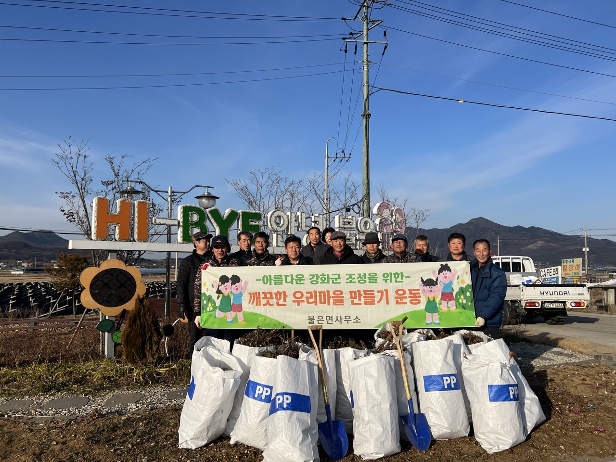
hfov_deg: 67.3
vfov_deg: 53.1
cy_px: 231
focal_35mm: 26
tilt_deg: +4.5
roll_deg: -0.8
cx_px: 308
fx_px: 463
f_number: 1.5
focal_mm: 5.7
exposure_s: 1/6579
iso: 50
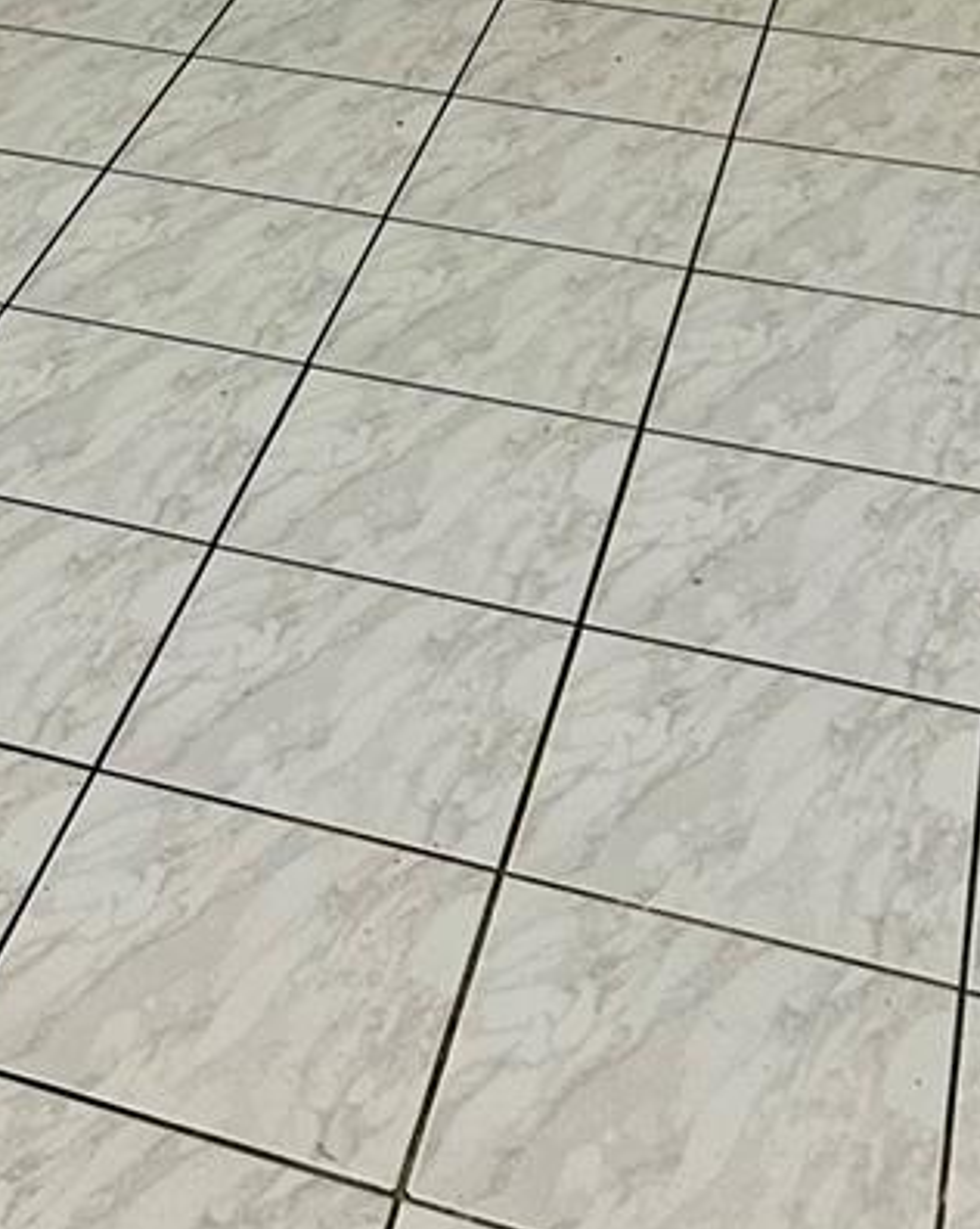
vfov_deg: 22.3
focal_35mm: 77
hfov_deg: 19.0
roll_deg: +1.2
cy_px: -351
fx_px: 2796
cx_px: -127
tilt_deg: -17.5
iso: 125
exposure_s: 1/109
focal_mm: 5.7
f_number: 1.5
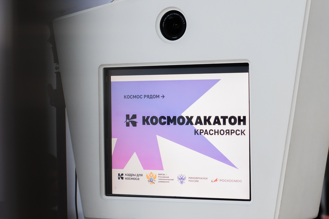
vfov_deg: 12.1
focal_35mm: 113
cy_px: 115
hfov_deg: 18.1
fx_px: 1031
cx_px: 165
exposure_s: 1/160
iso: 640
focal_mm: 70
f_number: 2.8
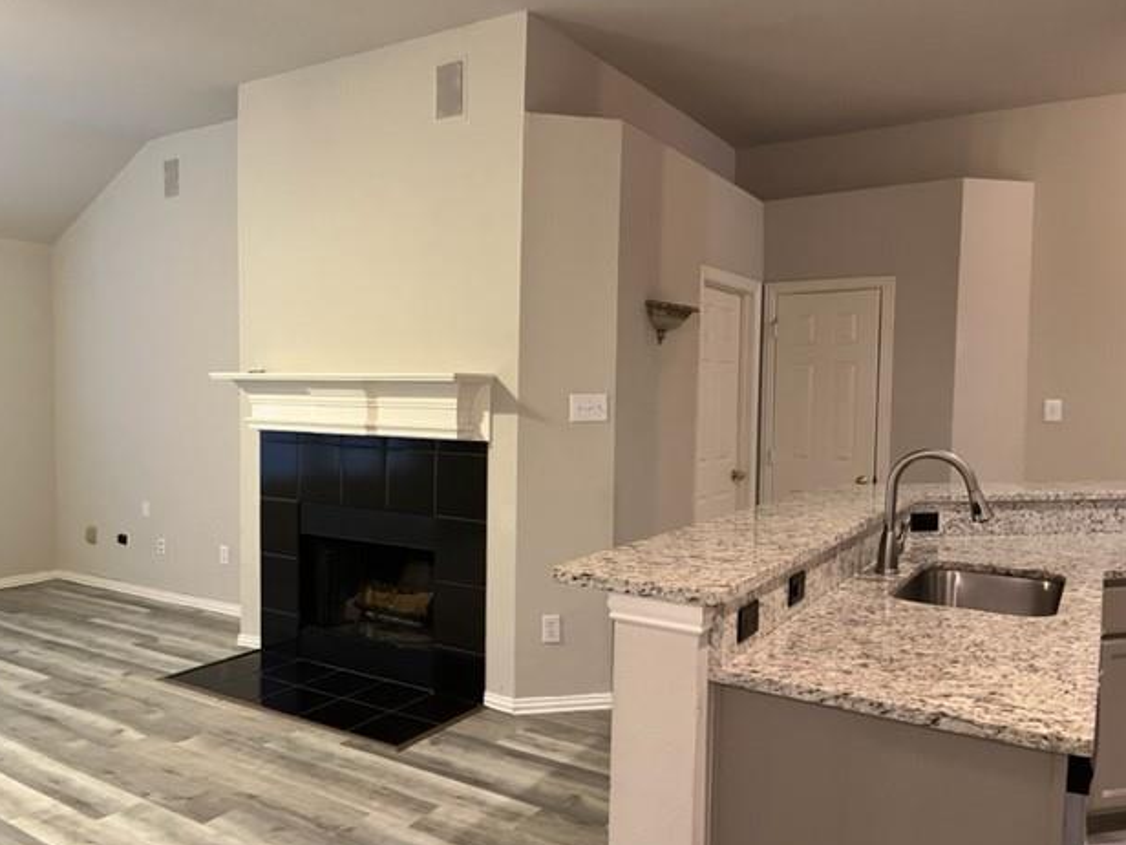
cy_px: 432
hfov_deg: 65.3
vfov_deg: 51.4
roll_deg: -0.1
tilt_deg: -4.0
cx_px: 545
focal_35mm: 27
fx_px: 878
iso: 400
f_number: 1.6
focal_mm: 5.1
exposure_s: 1/60
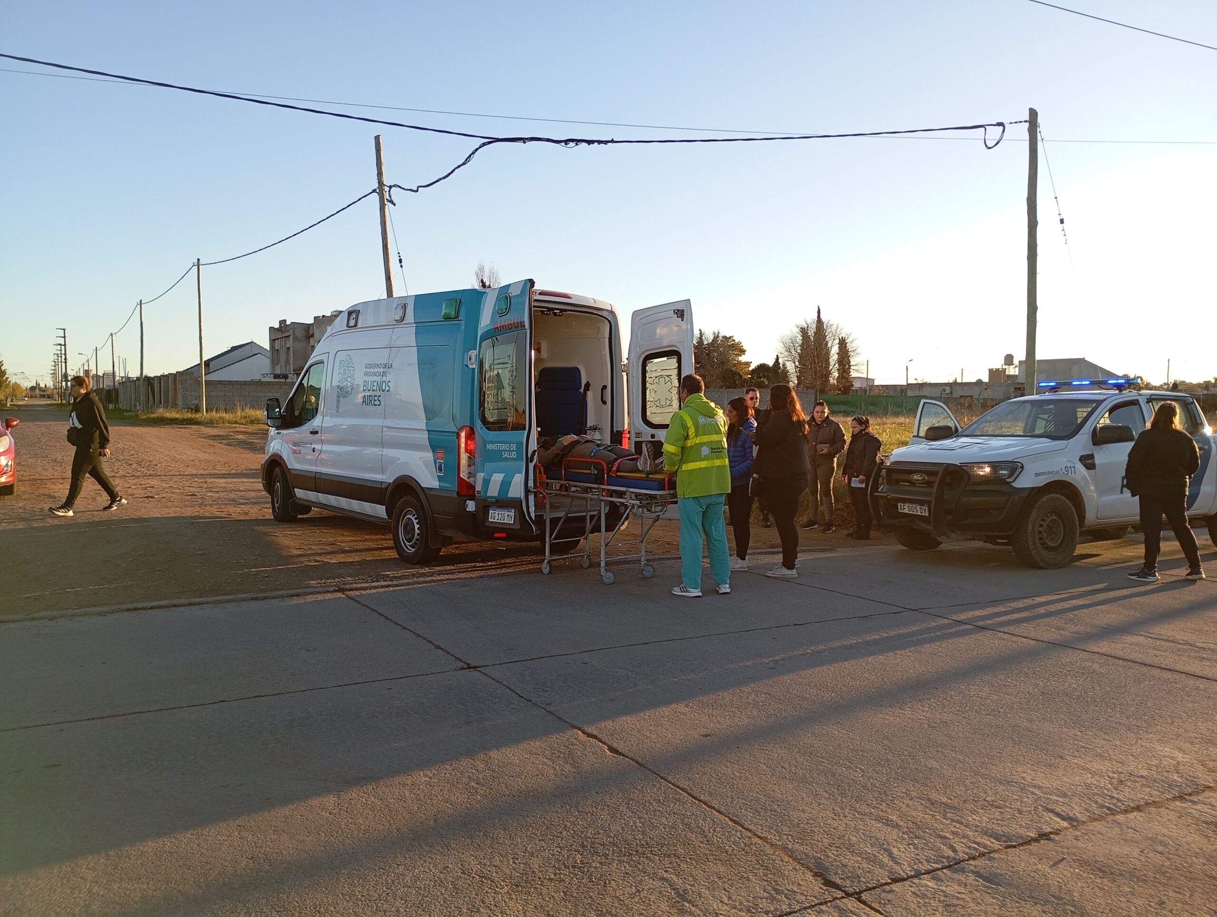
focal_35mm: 28
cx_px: 608
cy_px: 458
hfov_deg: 63.4
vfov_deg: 49.9
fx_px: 986
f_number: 1.8
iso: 100
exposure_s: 1/175
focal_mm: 4.27
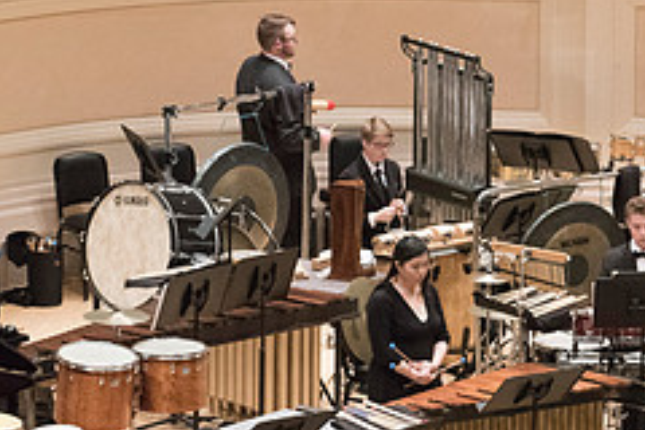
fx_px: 6055
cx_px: 562
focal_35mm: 338
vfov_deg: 4.1
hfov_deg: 6.1
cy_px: 292
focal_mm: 140
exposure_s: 1/160
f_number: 6.3
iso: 12800
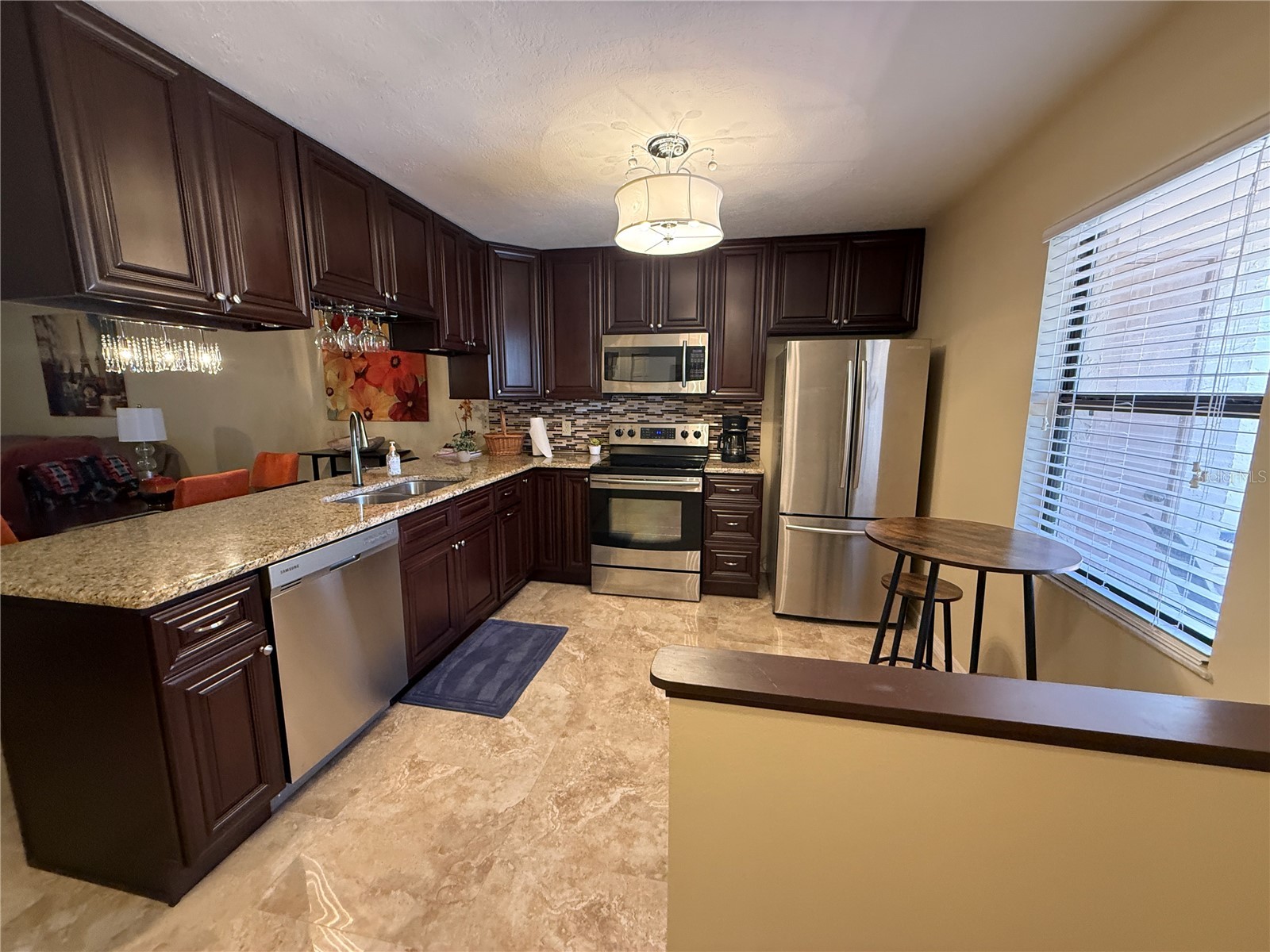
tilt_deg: -7.5
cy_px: 476
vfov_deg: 85.7
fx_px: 514
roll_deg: -0.4
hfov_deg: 102.1
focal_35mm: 14
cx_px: 635
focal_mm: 2.22
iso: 400
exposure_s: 1/60
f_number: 2.2
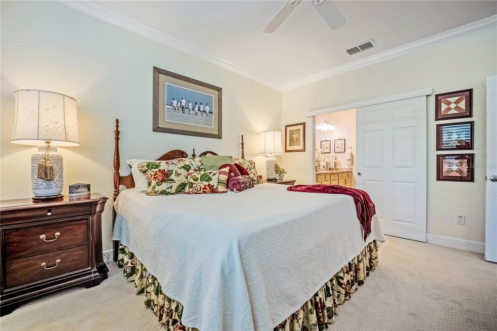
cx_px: 248
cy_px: 166
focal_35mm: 14
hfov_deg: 104.2
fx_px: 193
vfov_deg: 81.3
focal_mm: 14
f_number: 3.5
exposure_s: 1/2500
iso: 1600
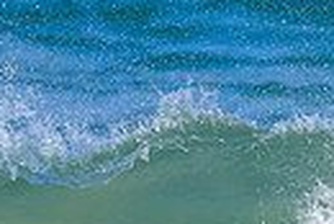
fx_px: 45465
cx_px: 633
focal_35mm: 4895
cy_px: 151
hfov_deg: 0.4
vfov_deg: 0.3
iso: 360
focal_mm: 800
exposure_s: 1/2000
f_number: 6.3
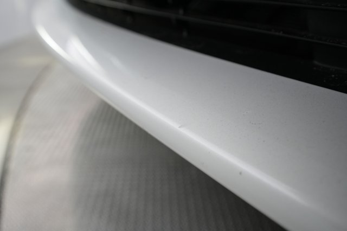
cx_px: 174
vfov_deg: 46.4
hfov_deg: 65.5
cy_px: 116
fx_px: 270
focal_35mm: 28
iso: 2500
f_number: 5.6
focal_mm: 28
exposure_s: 1/80
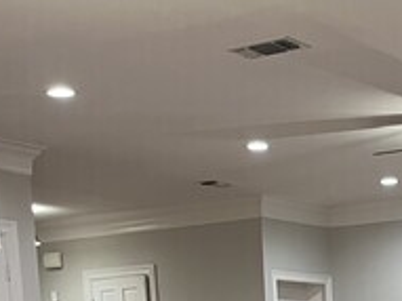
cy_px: 524
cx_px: 367
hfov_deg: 21.1
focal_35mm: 91
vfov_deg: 14.5
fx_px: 1056
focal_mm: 5.1
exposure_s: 1/60
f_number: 1.6
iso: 250
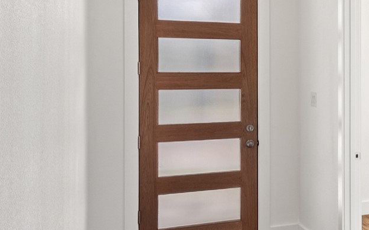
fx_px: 573
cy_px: 94
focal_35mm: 57
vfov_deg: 22.7
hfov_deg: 27.3
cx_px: 525
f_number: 10
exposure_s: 1.6
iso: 250
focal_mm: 16
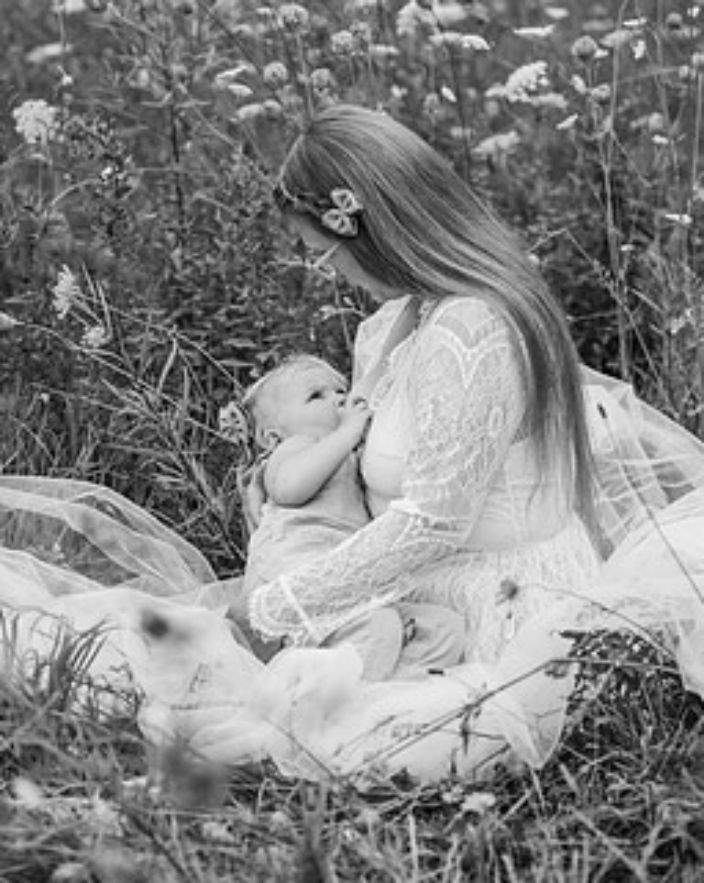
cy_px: 481
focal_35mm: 112
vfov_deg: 17.2
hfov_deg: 13.7
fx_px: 2923
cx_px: 322
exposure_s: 1/1600
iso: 320
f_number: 2.8
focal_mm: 85
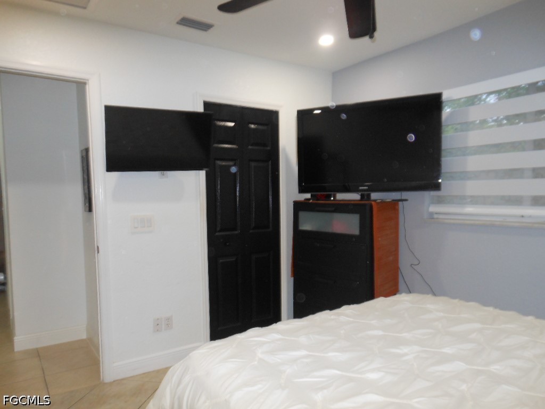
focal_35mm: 25
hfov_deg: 69.4
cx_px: 272
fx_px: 394
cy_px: 204
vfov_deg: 54.9
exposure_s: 1/25
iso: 200
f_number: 3.2
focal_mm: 4.5
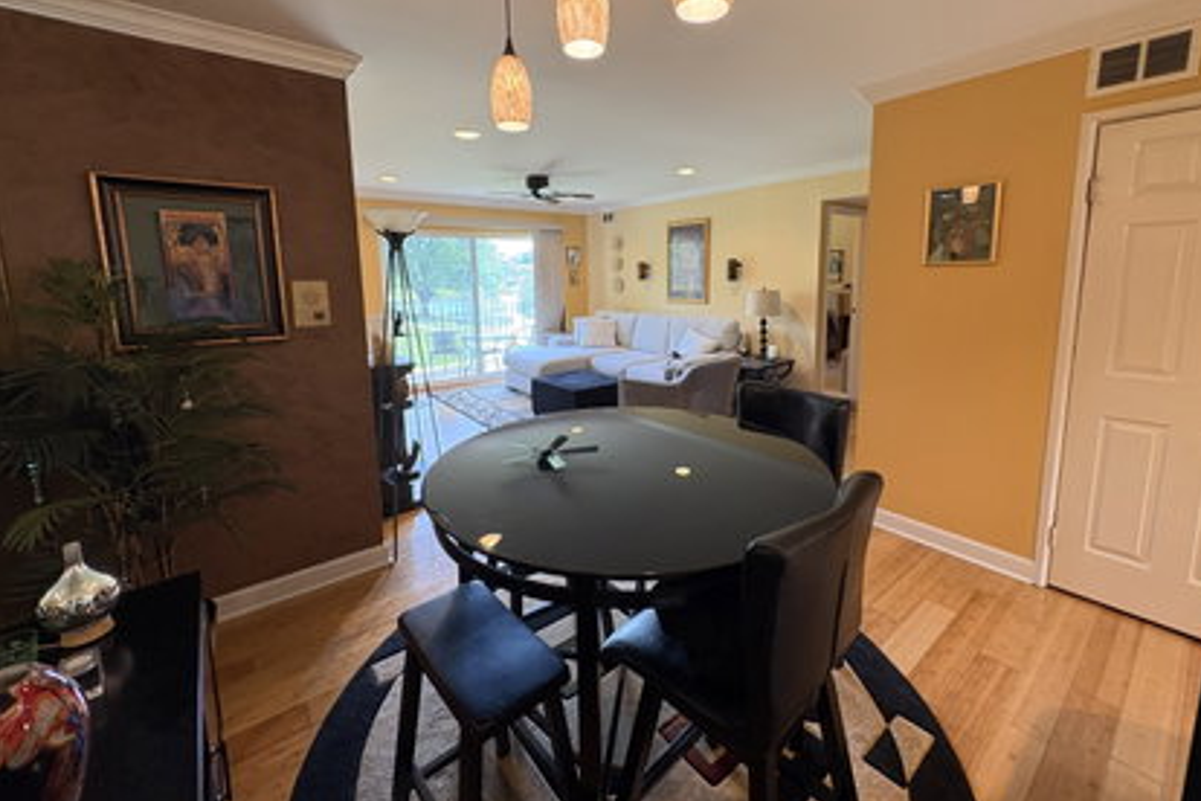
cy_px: 345
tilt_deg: -7.4
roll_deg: +0.7
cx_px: 611
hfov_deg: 100.4
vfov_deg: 76.9
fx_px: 500
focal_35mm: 15
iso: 320
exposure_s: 1/60
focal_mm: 2.22
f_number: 2.2
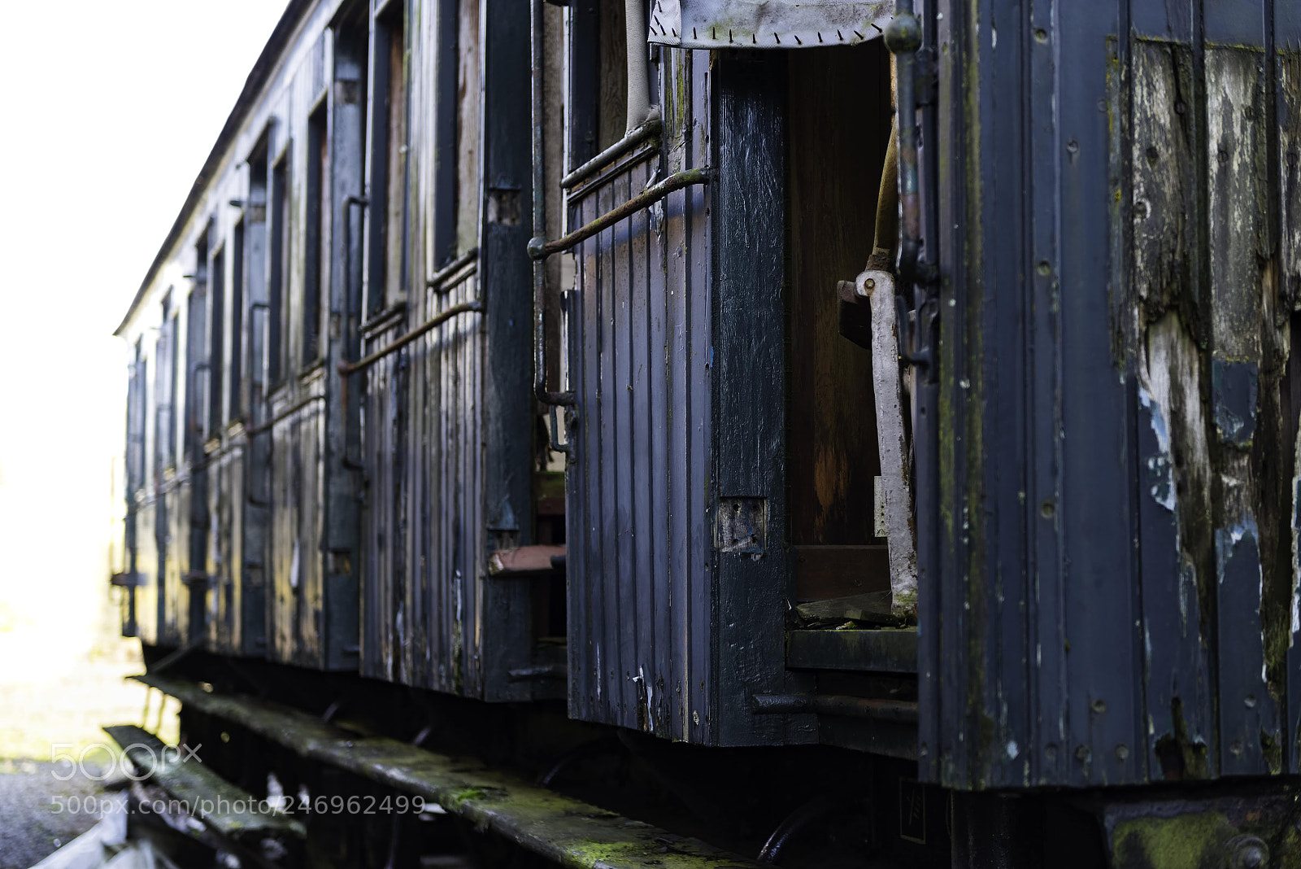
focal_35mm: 60
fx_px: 2169
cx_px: 650
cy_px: 434
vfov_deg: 22.6
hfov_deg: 33.4
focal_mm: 60
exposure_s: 1/160
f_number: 2.8
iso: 200
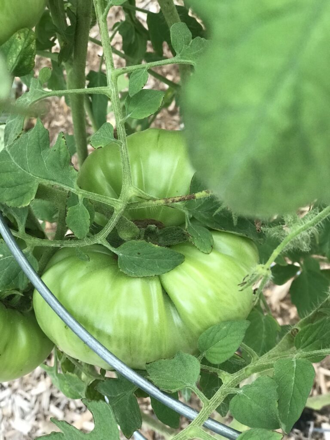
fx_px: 725
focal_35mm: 57
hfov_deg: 25.7
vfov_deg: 33.8
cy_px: 220
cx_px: 165
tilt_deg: -66.8
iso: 80
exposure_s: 1/60
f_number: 2.8
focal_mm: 6.6
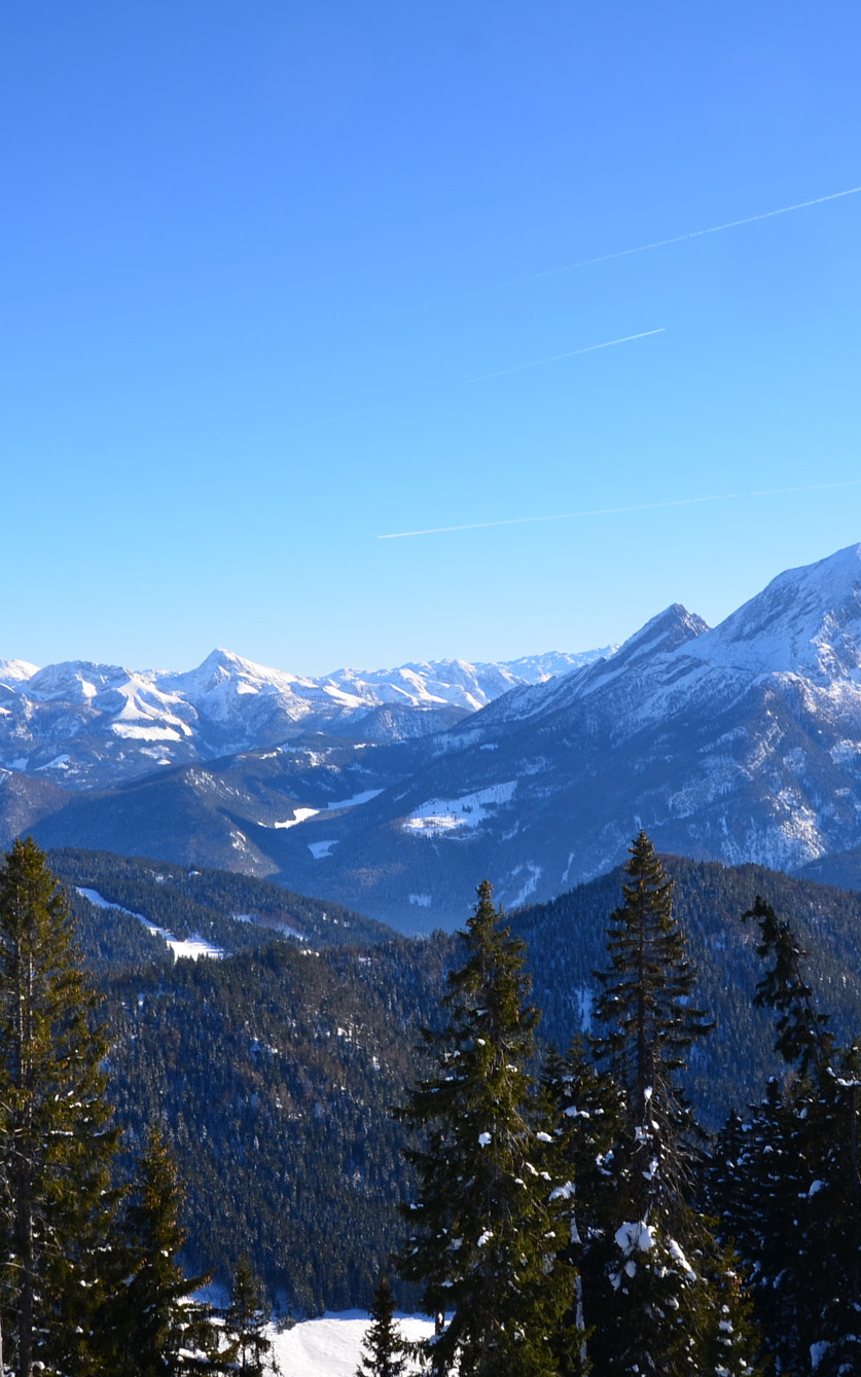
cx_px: 338
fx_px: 1577
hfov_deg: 30.5
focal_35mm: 42
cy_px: 689
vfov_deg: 47.2
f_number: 11
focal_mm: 18
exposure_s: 1/125
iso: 110
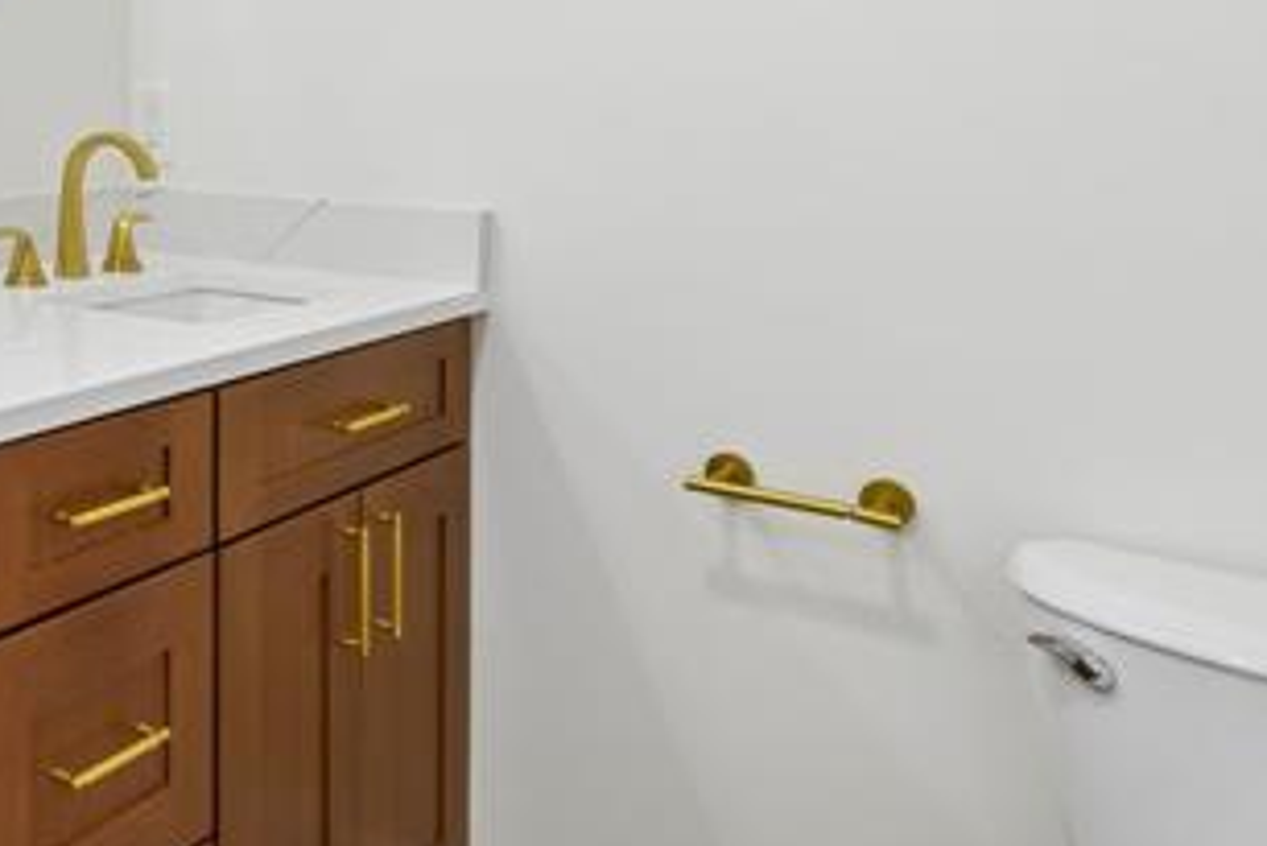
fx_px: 1408
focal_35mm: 40
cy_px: 50
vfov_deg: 31.5
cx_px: -95
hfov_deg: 40.2
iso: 160
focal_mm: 8
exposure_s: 1/15
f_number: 8
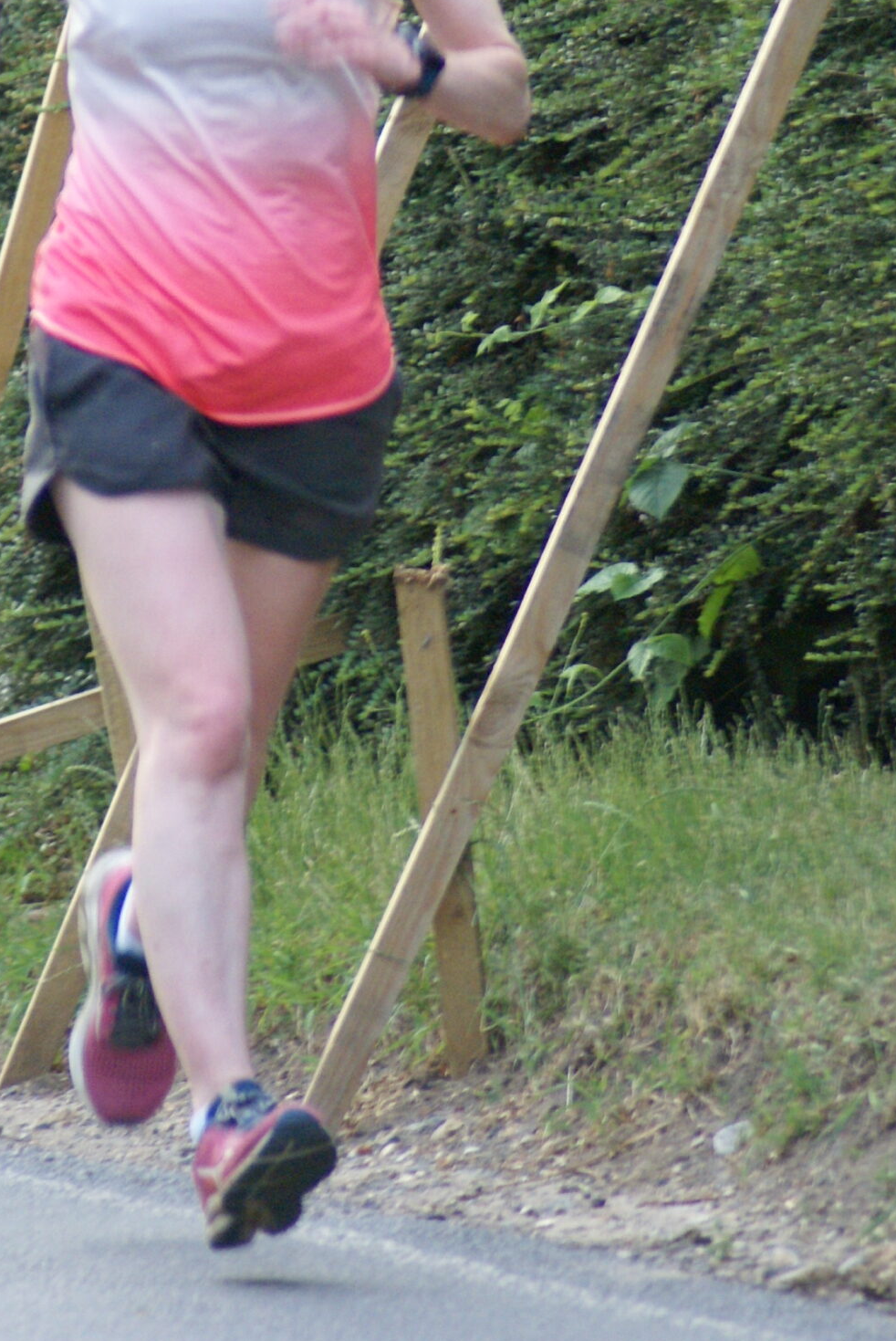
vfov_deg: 2.6
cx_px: 337
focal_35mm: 784
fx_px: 29212
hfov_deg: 1.8
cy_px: 184
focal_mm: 300
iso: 800
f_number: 5.6
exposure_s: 1/125
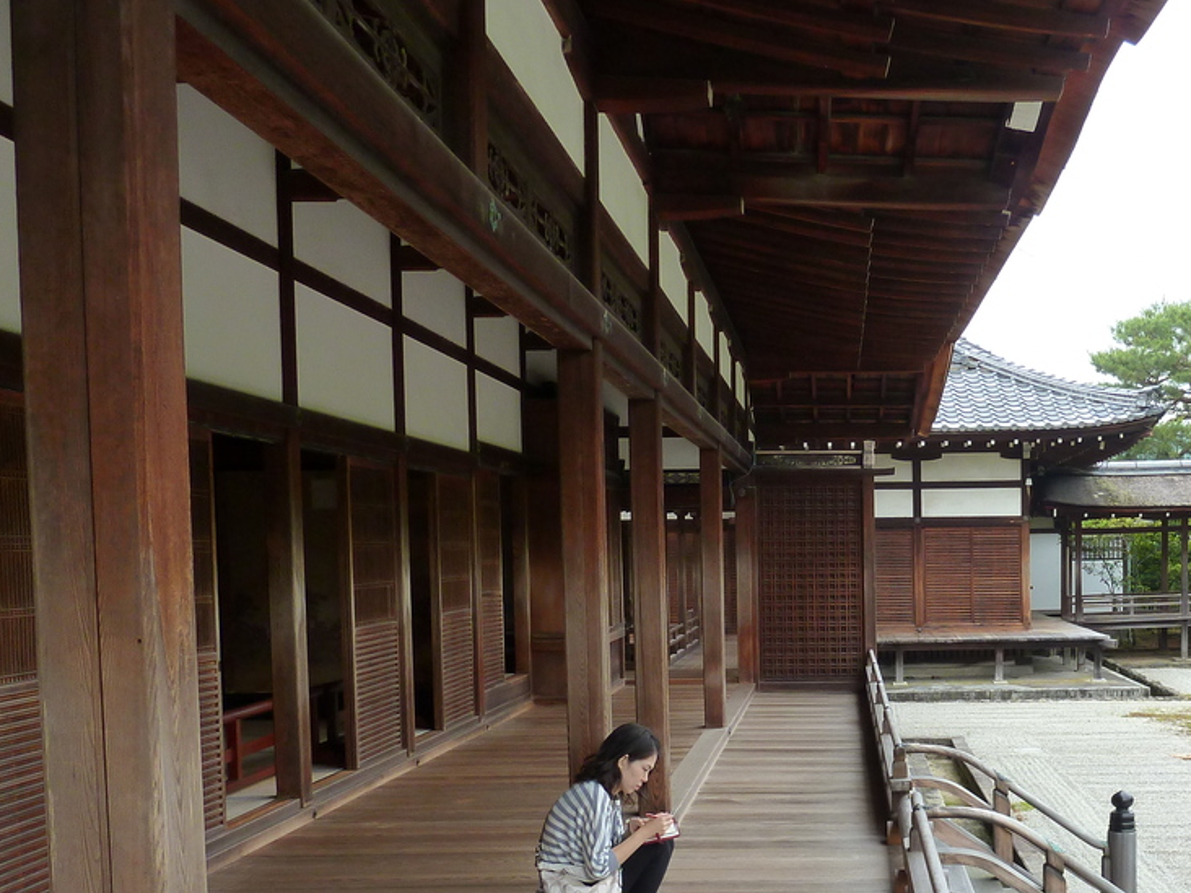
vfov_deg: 34.5
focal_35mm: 41
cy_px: 651
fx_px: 1411
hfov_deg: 44.0
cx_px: 919
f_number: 3.5
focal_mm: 4.1
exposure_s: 1/100
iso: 125
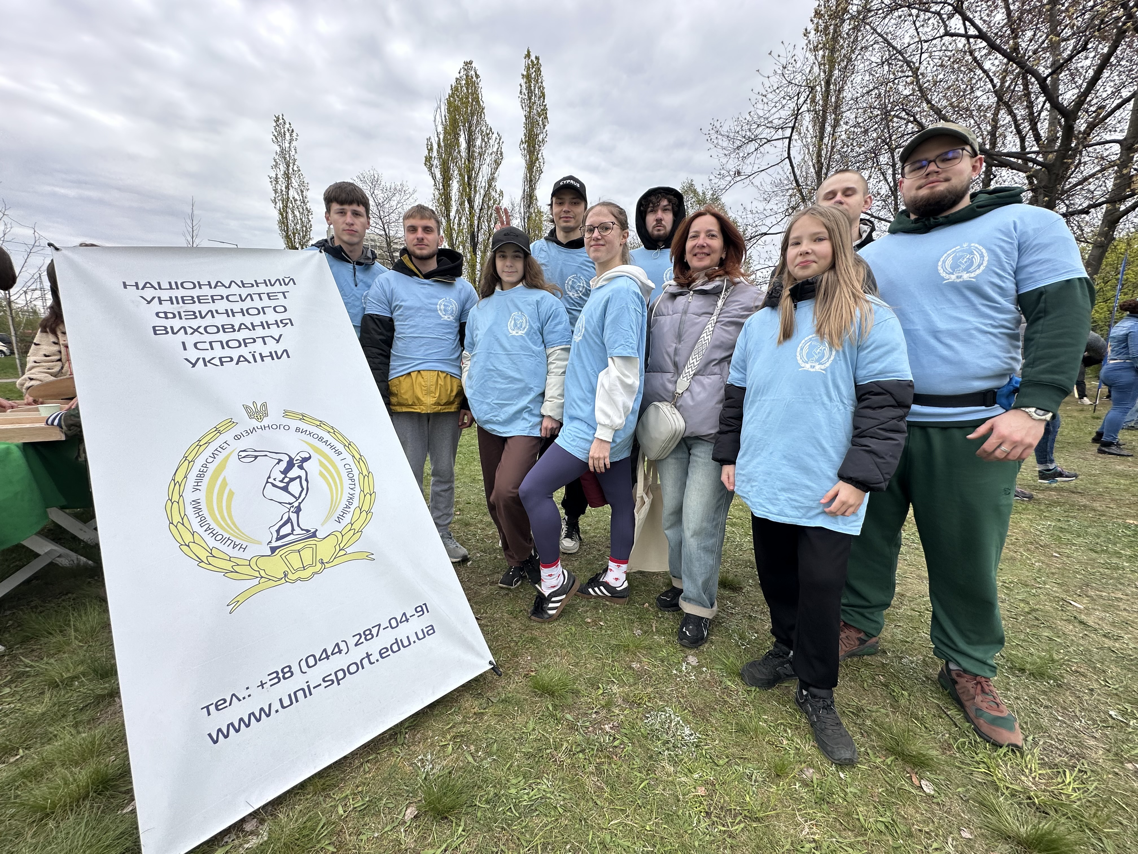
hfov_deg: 102.1
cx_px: 569
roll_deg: -1.0
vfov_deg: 85.7
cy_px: 427
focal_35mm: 14
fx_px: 460
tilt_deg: -9.9
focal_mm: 2.22
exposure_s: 1/449
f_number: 2.2
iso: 40
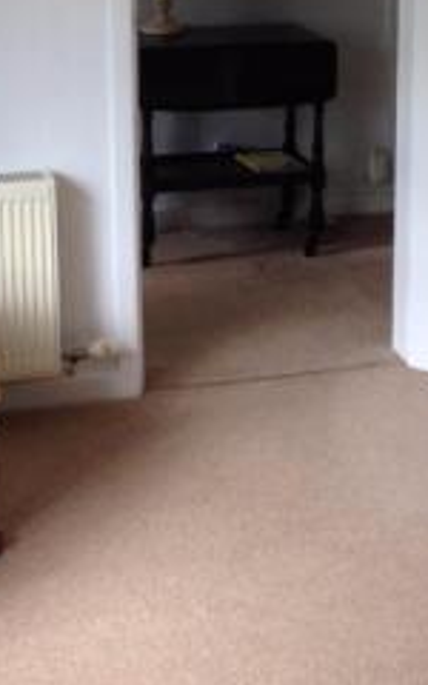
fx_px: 1586
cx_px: 247
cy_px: 127
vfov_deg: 23.9
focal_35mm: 85
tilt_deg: -14.9
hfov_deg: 15.4
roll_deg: +0.9
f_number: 2.4
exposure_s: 1/60
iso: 64
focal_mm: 4.12
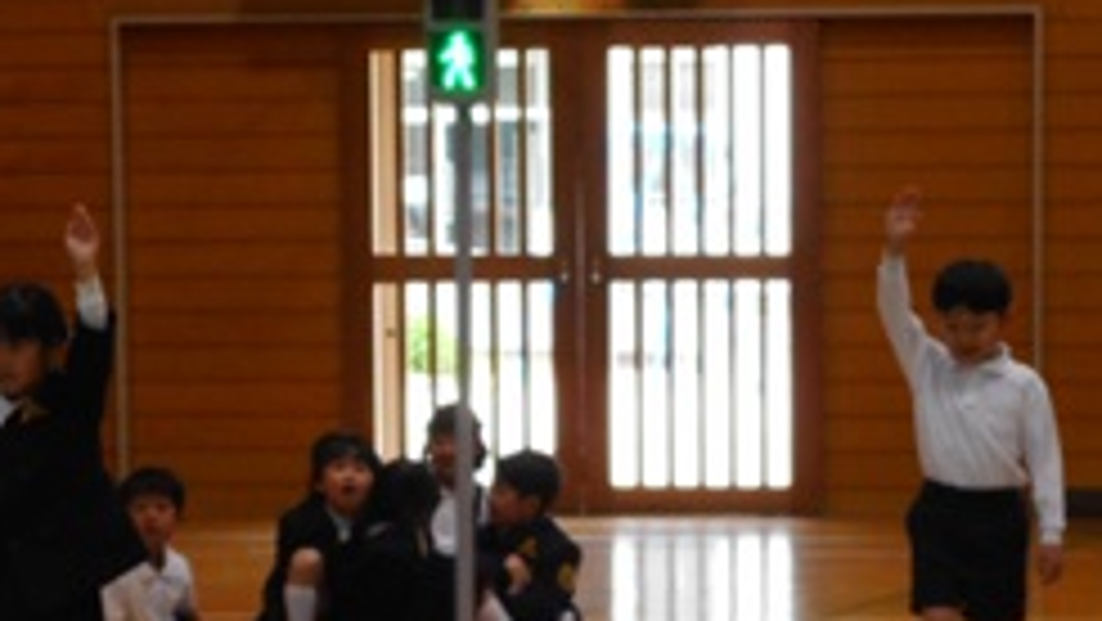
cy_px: 702
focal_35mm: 176
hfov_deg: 12.2
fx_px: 5145
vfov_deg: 6.9
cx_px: 578
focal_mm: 13.8
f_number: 5.5
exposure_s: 1/30
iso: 320
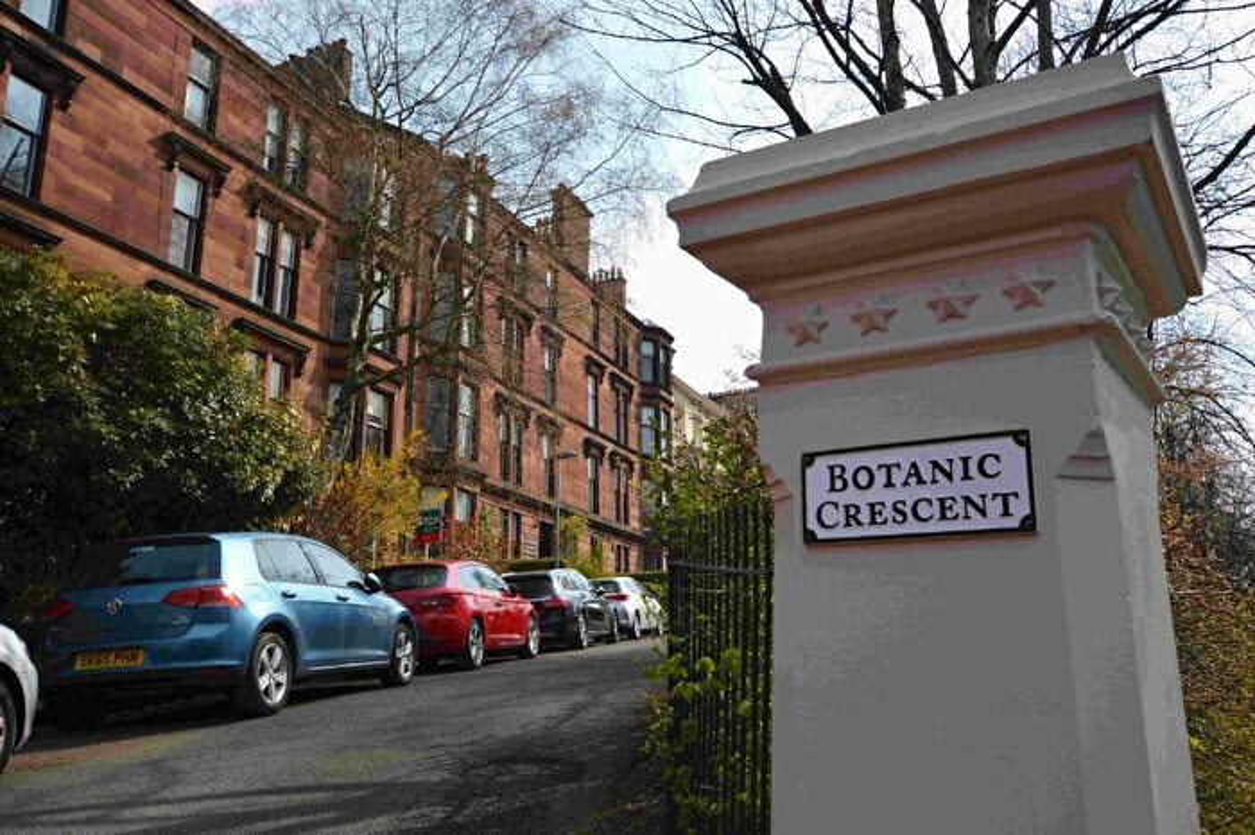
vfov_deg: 43.6
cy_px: 418
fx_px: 1045
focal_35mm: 30
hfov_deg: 62.0
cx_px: 628
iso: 100
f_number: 7.1
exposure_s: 1/250
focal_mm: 20
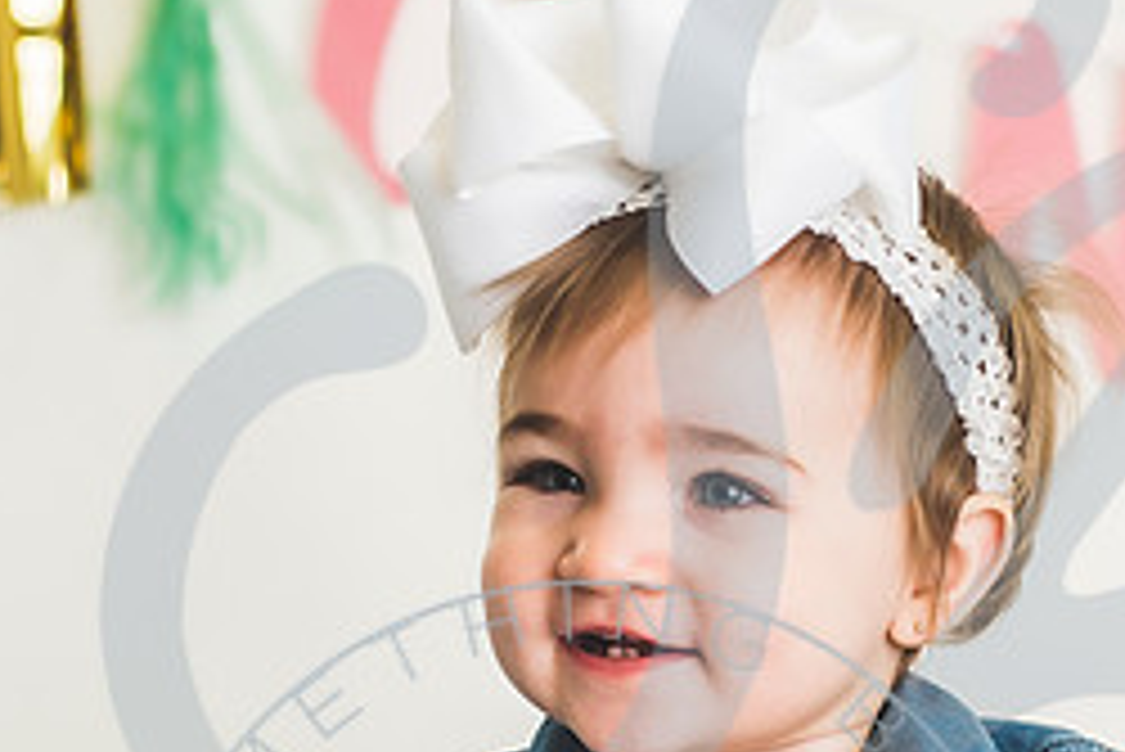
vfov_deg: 10.9
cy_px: 664
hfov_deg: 16.3
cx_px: 732
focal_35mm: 125
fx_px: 3908
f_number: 2.8
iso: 200
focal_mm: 50
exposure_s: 1/160
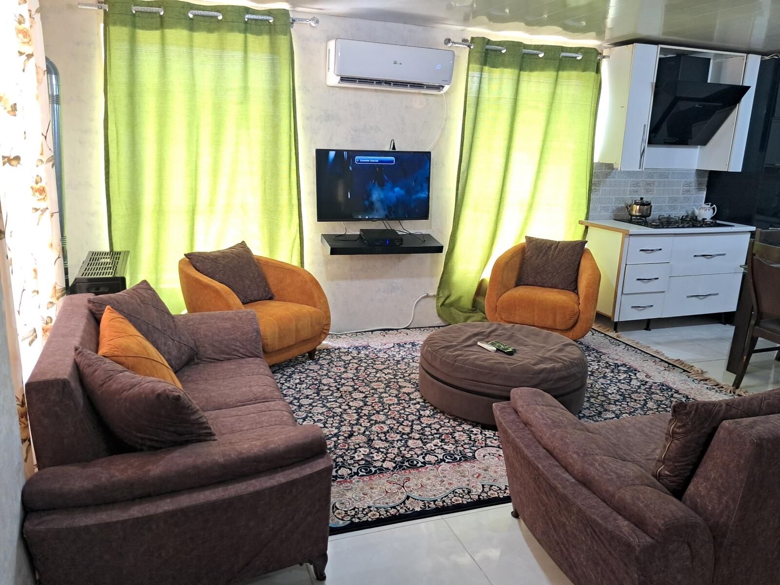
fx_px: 608
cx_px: 390
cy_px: 292
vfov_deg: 51.4
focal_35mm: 27
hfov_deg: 65.3
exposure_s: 1/50
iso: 125
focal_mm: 4
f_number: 1.8
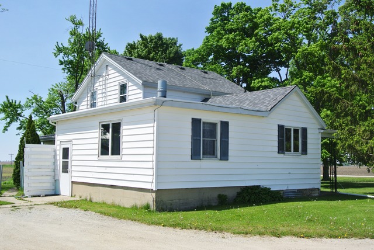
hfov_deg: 46.4
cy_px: 125
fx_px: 437
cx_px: 187
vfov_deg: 32.0
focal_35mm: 42
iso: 100
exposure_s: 1/1000
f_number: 5
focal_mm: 15.7
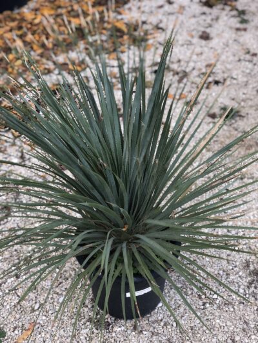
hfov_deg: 28.0
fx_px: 517
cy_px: 172
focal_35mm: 52
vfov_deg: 36.8
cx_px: 129
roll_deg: +0.9
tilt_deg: -37.9
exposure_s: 1/60
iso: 20
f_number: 2.4
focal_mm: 6
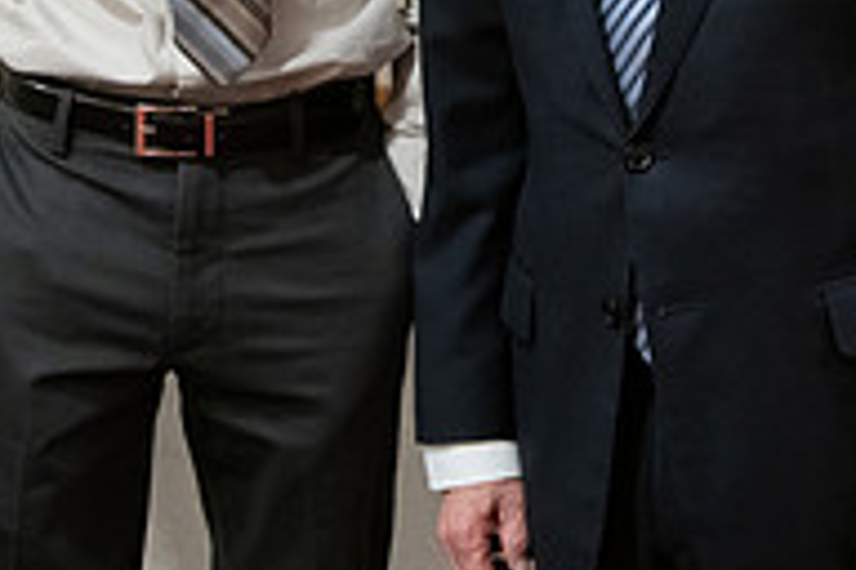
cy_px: -247
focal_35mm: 121
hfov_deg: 16.8
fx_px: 2877
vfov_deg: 11.0
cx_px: 682
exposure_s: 1/200
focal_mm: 40
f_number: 3.2
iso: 2500
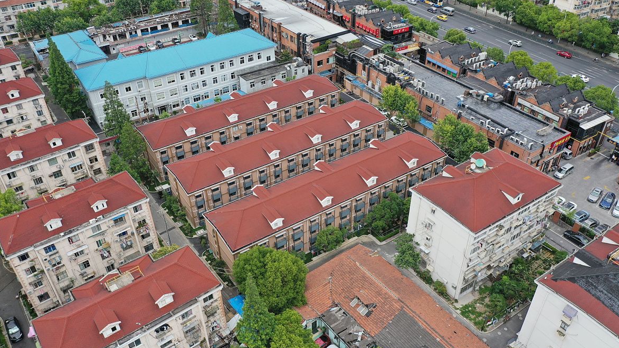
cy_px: 176
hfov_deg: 64.3
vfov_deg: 39.0
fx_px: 492
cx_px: 313
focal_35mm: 30
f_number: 5.6
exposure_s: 1/400
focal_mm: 10.26
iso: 100
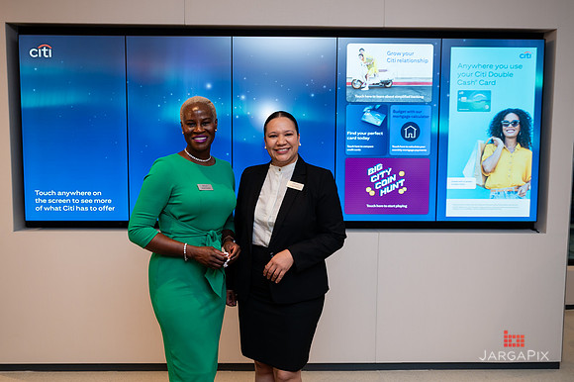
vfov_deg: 40.3
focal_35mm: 33
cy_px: 181
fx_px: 520
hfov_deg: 57.8
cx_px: 272
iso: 400
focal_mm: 30.5
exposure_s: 1/160
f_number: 4
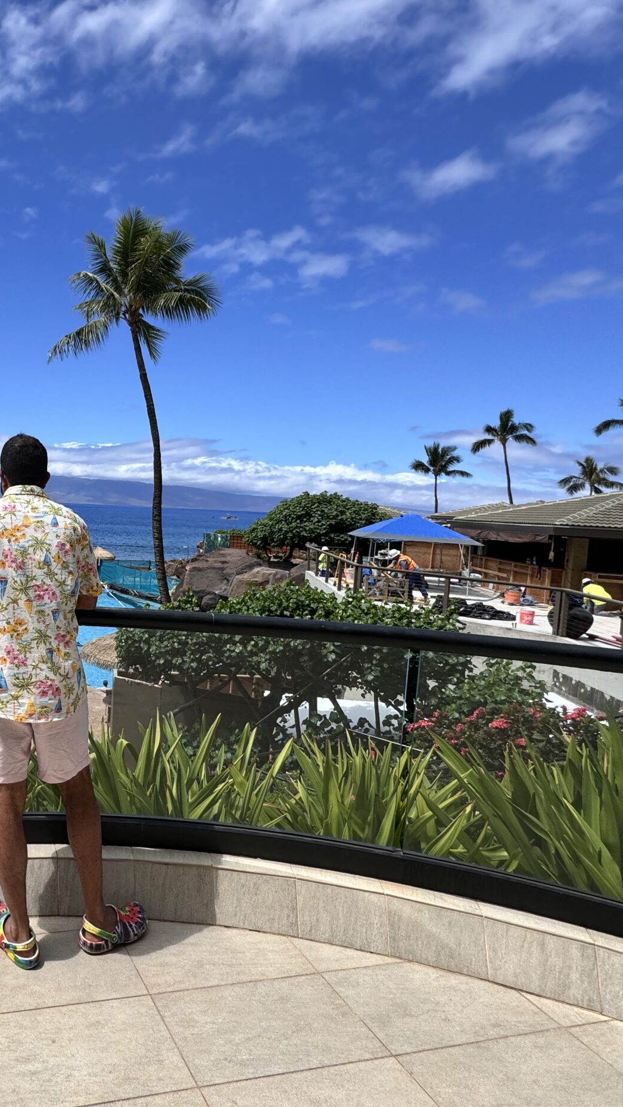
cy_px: 537
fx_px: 617
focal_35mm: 21
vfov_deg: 83.8
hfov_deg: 45.6
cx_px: 6
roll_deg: -2.9
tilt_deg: -4.3
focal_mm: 2.22
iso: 50
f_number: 2.2
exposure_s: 1/2674
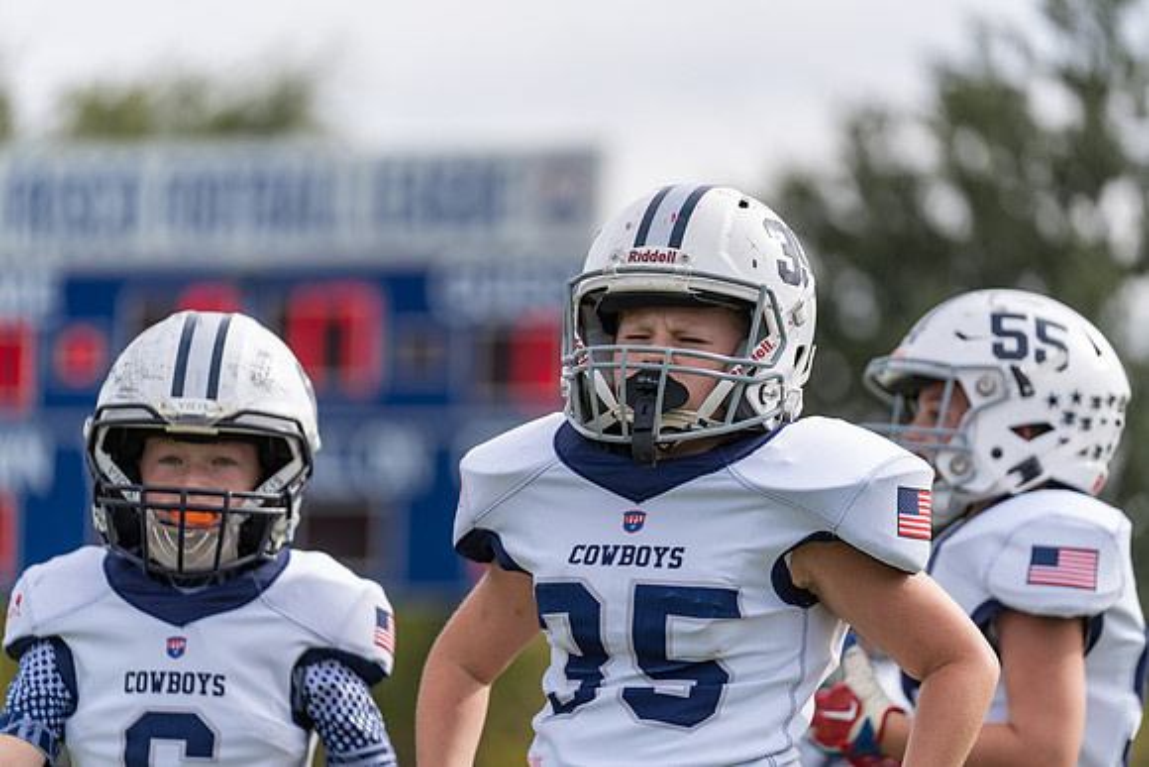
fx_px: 5044
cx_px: 574
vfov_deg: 8.7
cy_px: 384
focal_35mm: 158
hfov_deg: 13.0
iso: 125
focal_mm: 158
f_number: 2.8
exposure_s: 1/1600
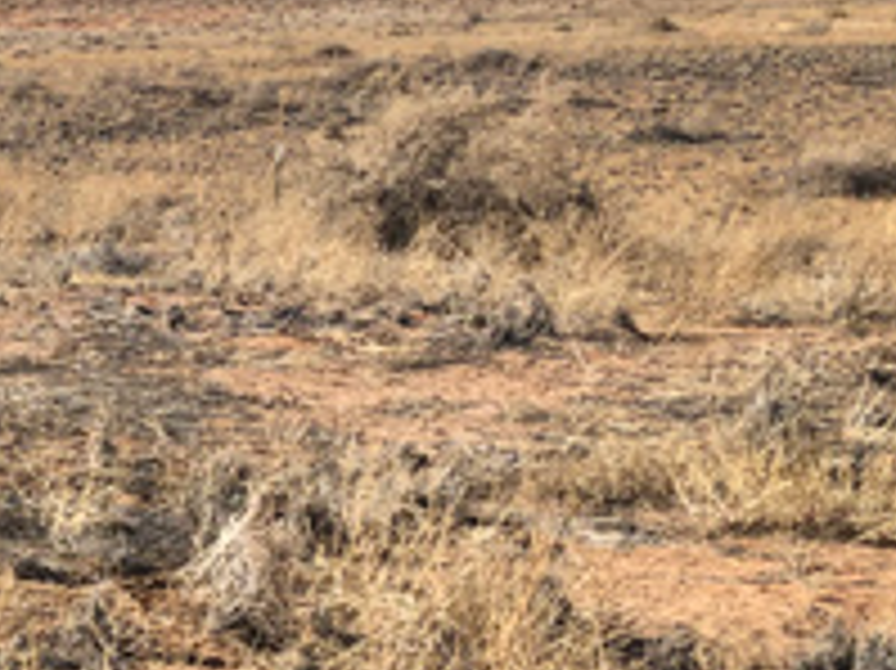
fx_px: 2328
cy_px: 661
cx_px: -446
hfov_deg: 19.1
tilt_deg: -12.6
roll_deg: +0.7
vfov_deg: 16.1
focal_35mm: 90
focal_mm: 3.99
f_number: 1.8
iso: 20
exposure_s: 1/2088
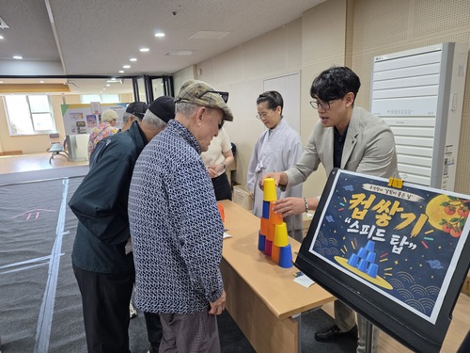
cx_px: 235
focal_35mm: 23
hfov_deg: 73.9
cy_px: 176
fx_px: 312
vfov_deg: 58.9
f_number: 1.7
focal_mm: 6.25
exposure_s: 1/120
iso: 250
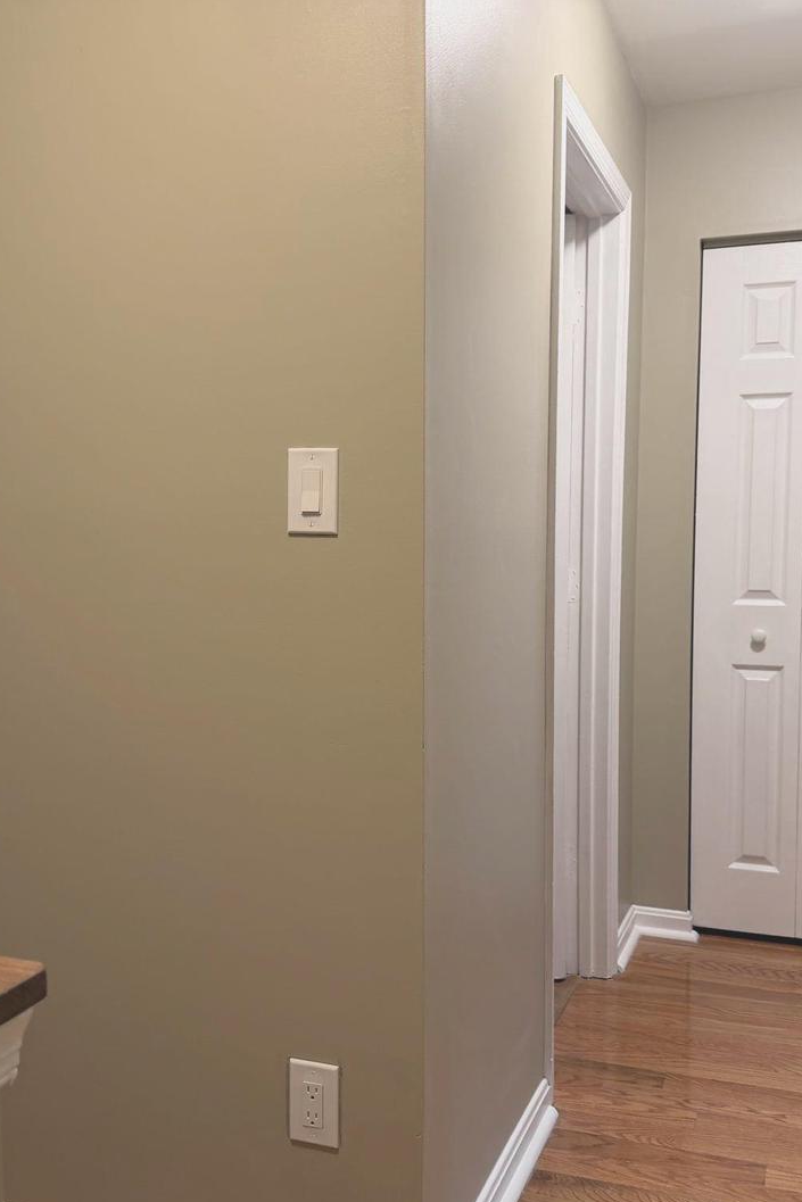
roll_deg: +0.0
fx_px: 1136
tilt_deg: -6.1
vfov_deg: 55.8
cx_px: 403
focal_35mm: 34
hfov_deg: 38.9
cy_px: 612
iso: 125
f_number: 1.78
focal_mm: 6.76
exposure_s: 1/60
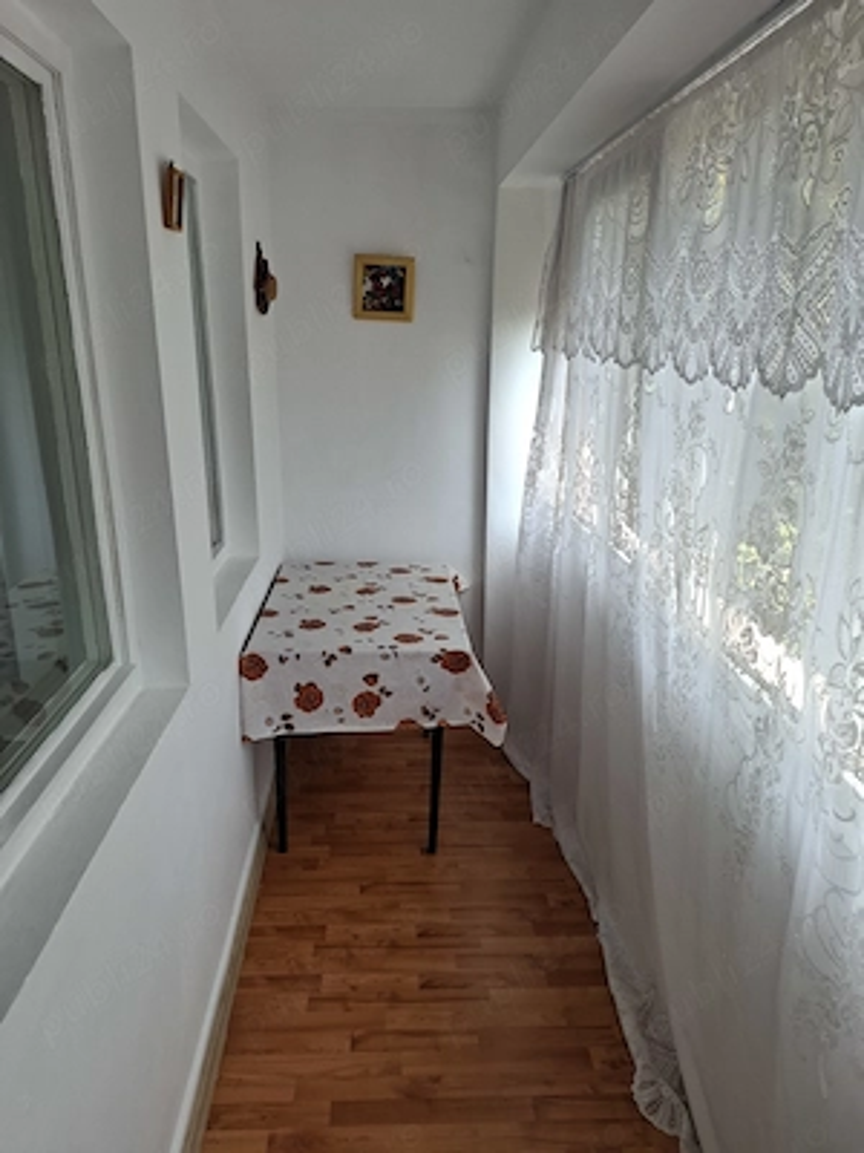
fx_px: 765
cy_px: 576
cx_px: 432
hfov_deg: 58.9
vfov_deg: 73.9
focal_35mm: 23
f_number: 1.8
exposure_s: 1/143
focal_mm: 5.54
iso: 50
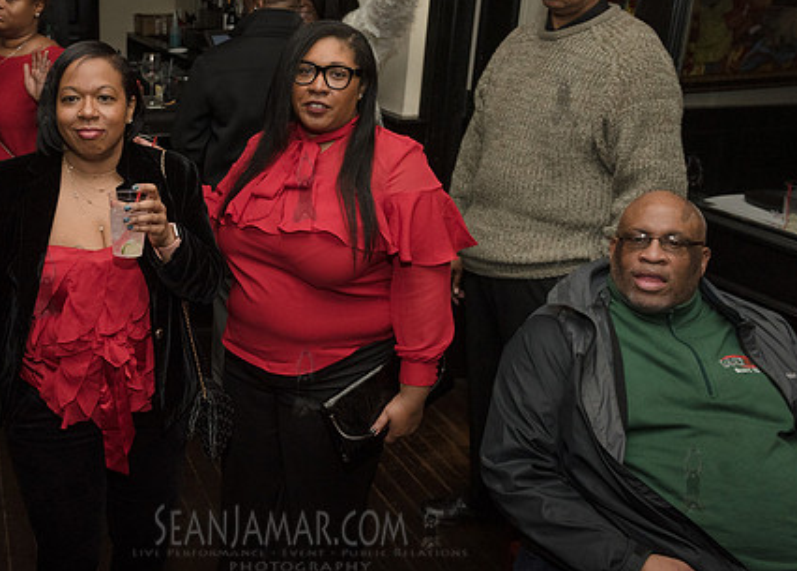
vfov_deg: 37.4
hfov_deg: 49.2
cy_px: 217
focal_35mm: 37
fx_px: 838
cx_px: 219
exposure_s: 1/250
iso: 2000
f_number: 4.5
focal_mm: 24
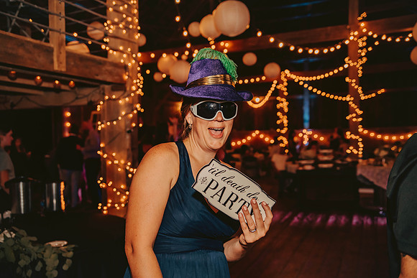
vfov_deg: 41.1
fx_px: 371
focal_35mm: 32
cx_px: 208
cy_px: 139
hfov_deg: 58.7
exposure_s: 1/125
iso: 1250
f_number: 2.8
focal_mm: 32
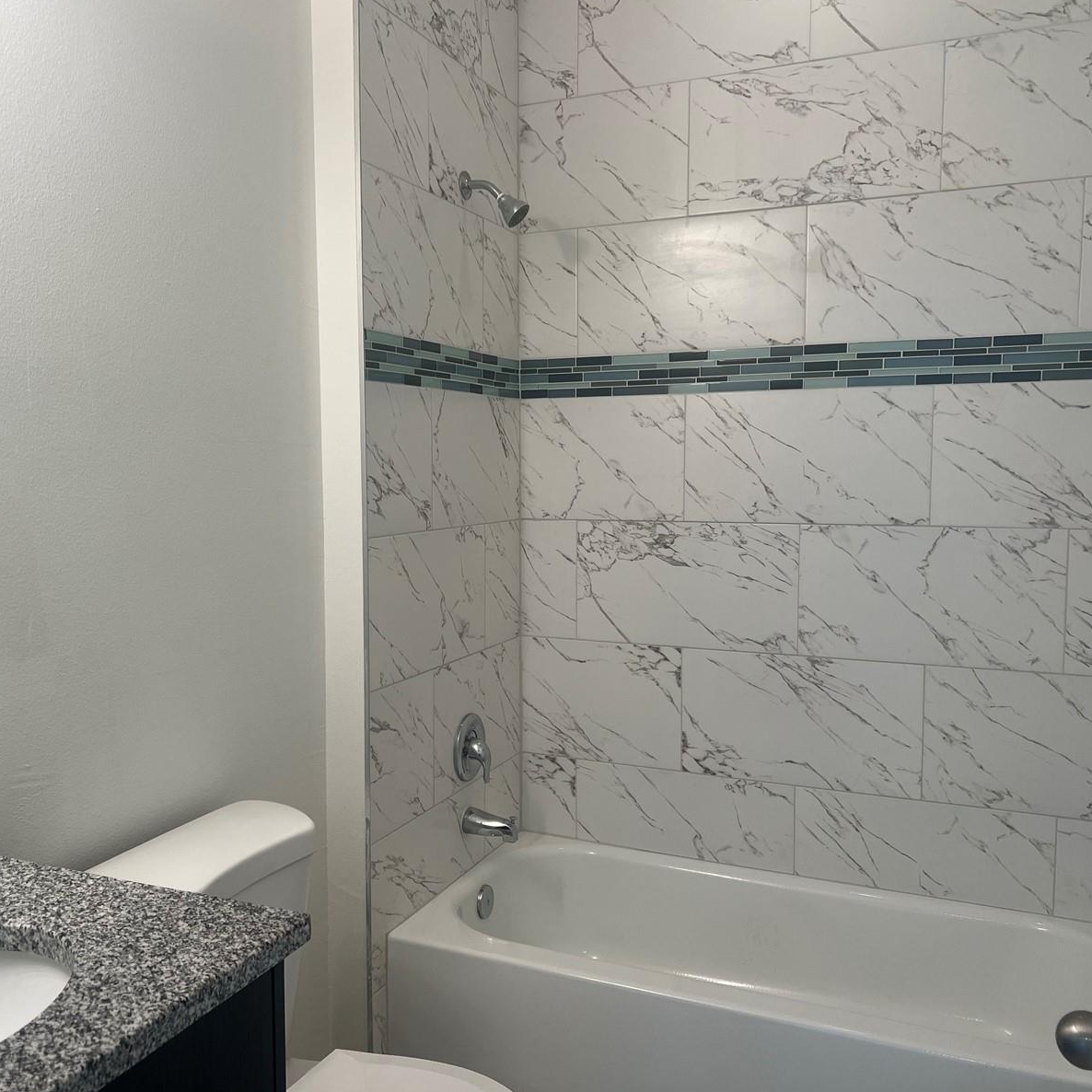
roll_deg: +0.7
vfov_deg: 52.5
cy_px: 546
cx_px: 482
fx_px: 1106
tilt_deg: -3.0
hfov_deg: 52.4
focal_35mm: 31
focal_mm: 5.7
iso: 64
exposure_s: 1/120
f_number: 1.5
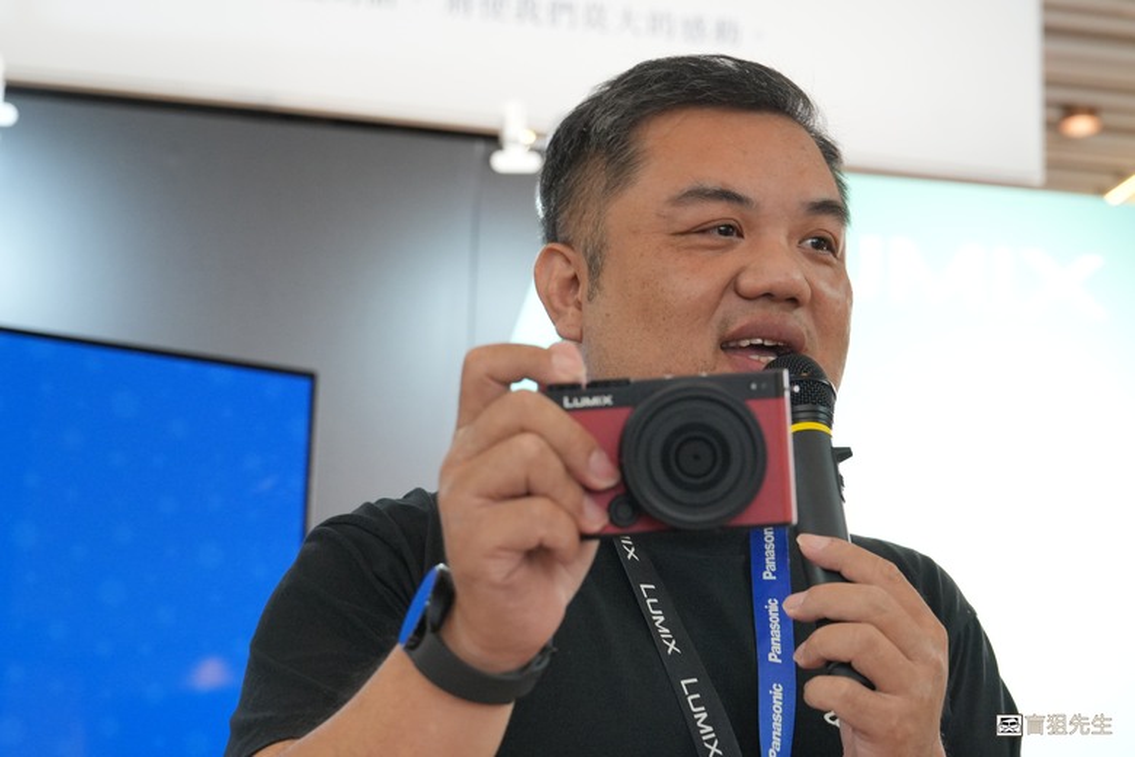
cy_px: 378
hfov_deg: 27.0
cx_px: 568
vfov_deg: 18.2
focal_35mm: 75
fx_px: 2364
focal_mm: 50
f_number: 4.5
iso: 2000
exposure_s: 1/125
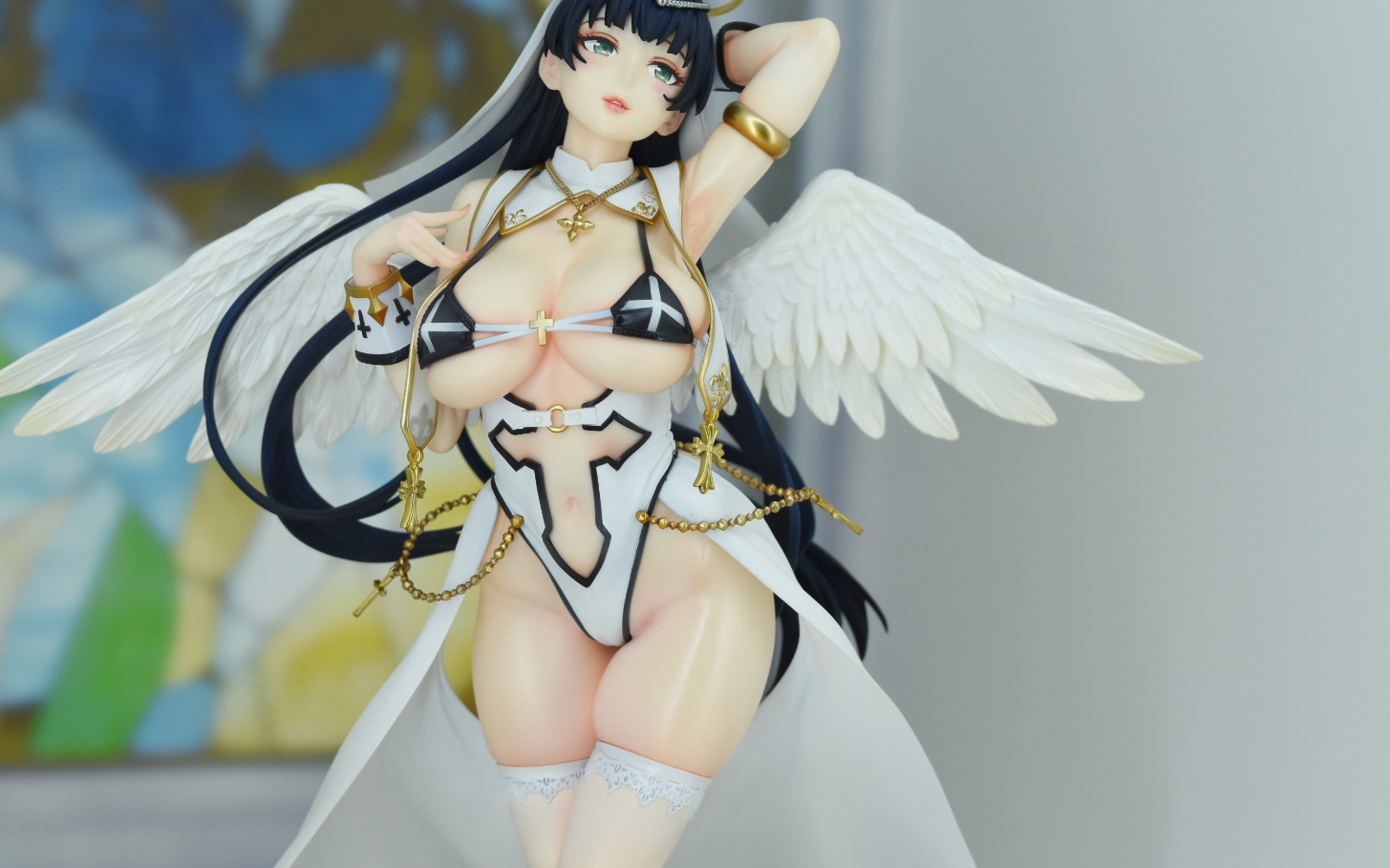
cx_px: 641
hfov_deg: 34.2
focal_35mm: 60
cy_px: 425
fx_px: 2256
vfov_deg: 21.8
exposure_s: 1/250
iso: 640
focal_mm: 35
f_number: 8
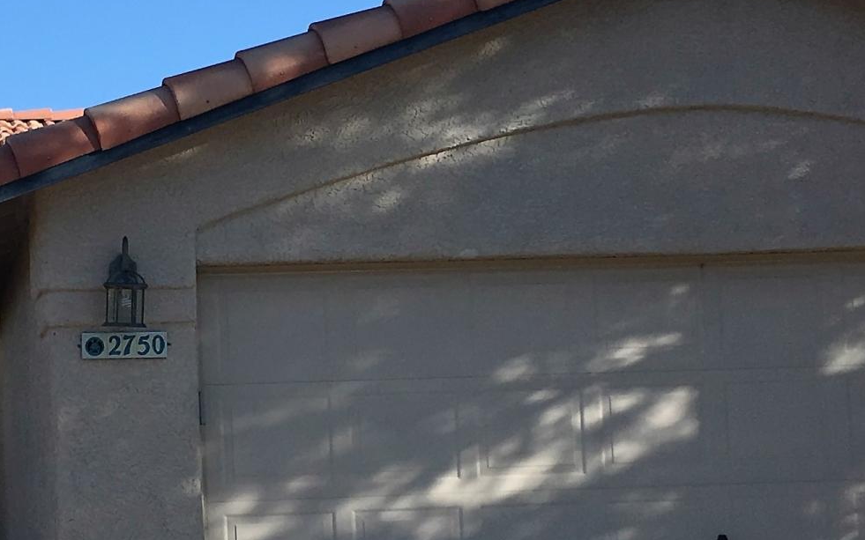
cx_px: 150
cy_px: 321
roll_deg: +1.1
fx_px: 2216
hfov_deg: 21.8
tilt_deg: +4.4
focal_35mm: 94
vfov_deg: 13.9
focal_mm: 4.15
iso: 25
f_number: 2.2
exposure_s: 1/1451
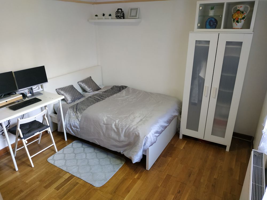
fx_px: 185
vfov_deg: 56.8
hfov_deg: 71.6
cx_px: 134
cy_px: 100
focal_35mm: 24
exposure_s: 1/25
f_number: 1.9
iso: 400
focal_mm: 3.94
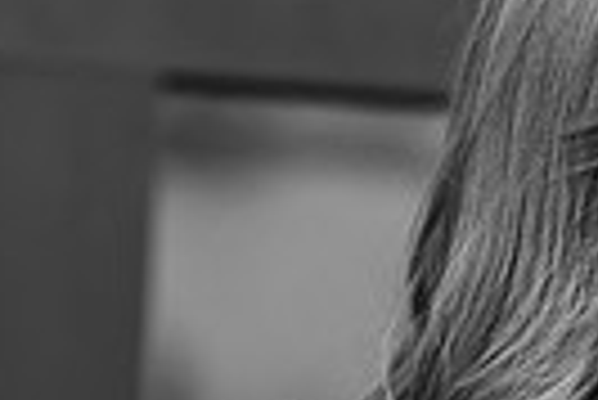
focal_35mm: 371
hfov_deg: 5.5
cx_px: 193
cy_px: 551
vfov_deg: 3.7
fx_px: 6169
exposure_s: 1/500
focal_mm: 85
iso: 250
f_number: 1.8
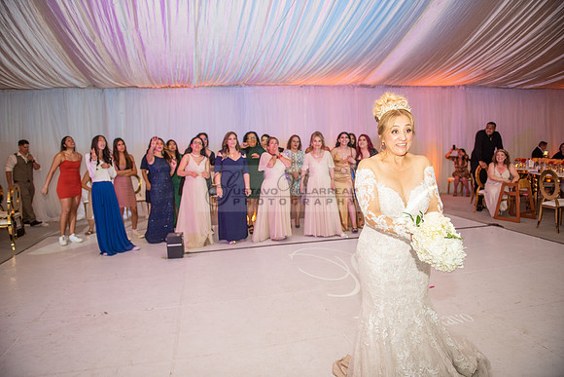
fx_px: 376
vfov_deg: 53.2
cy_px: 188
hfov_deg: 73.7
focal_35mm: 24
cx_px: 282
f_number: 2.8
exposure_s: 1/160
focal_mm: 24
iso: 1000
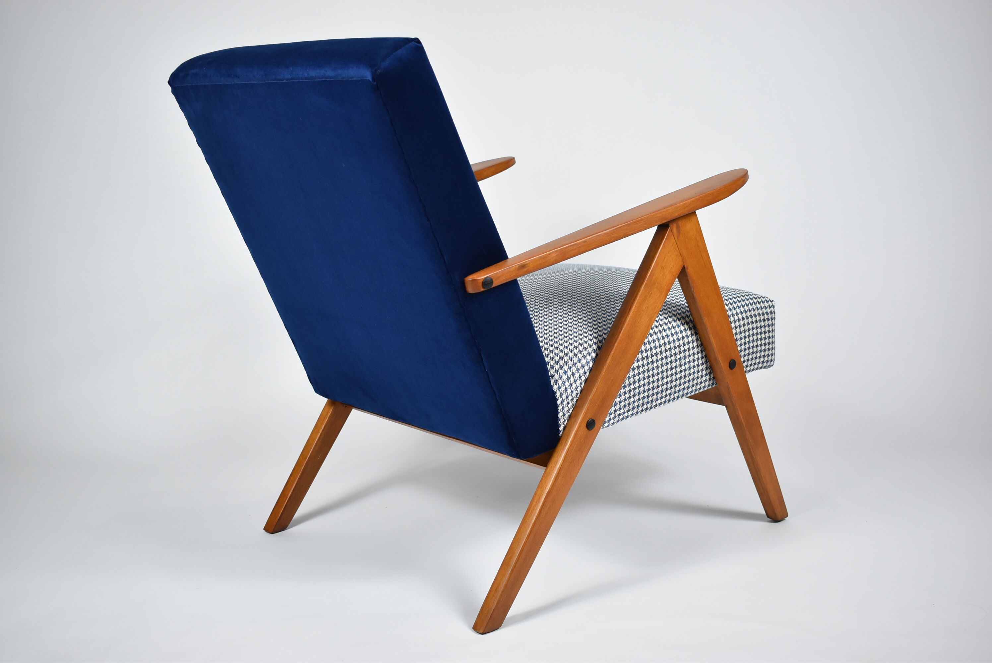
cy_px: 332
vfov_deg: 30.9
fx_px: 1200
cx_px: 496
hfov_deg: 44.9
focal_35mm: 44
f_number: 4.2
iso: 900
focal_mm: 29
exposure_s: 1/125
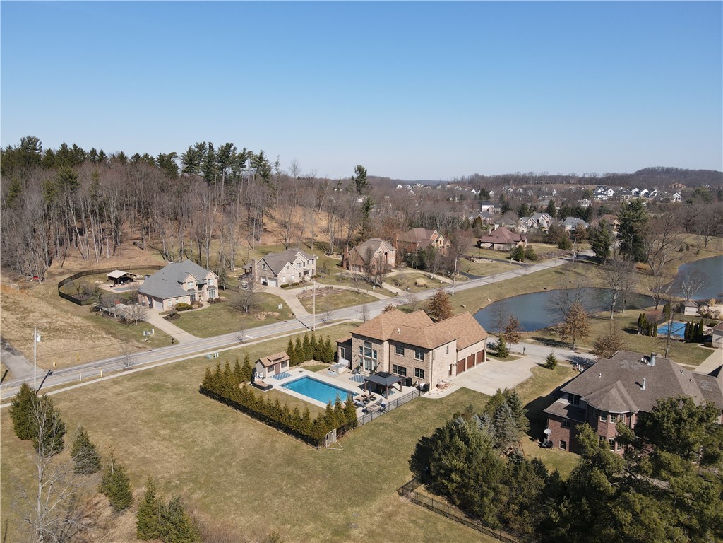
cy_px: 272
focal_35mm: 24
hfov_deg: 71.6
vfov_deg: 56.8
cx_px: 362
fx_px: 501
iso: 100
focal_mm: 4.5
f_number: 2.8
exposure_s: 1/640
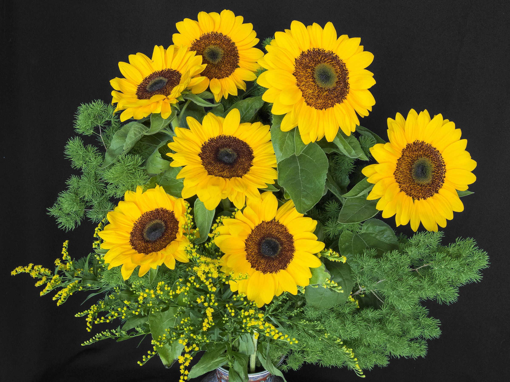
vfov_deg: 49.7
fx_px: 413
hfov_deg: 63.4
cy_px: 191
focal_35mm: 28
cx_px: 255
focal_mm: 6
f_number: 4.5
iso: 280
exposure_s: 1/30
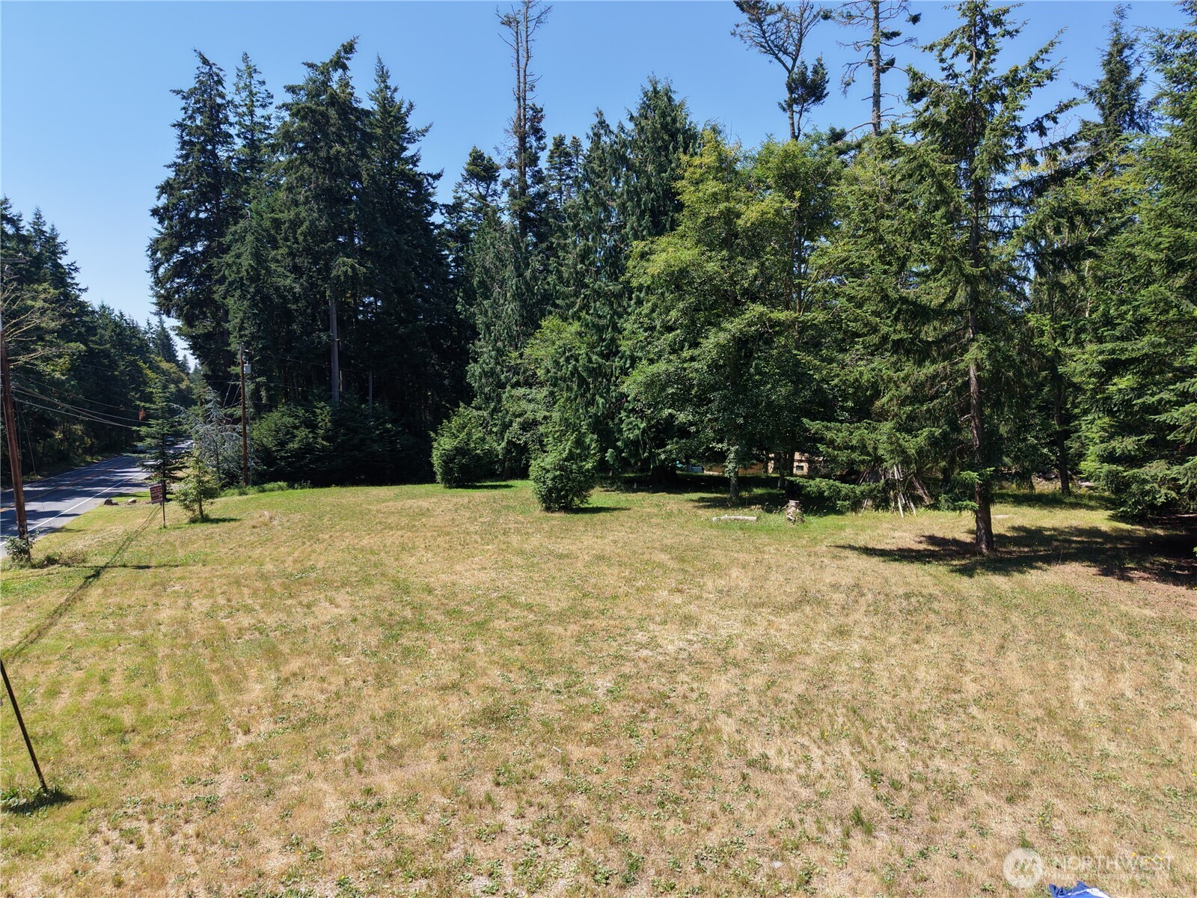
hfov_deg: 71.6
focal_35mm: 24
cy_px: 449
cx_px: 598
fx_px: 830
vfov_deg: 56.8
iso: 320
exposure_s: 1/4000
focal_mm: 8.67
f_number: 1.8
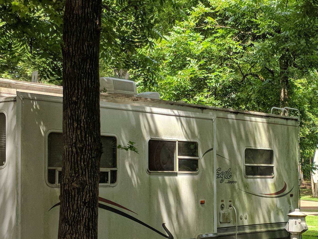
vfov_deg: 18.0
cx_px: 228
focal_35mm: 82
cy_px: 151
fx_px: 753
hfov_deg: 23.7
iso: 50
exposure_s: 1/1462
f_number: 1.8
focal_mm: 4.44
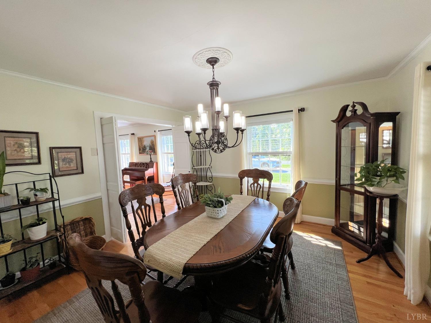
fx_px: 162
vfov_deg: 89.9
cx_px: 216
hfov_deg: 106.2
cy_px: 162
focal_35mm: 13
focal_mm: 1.57
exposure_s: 1/120
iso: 100
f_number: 1.8
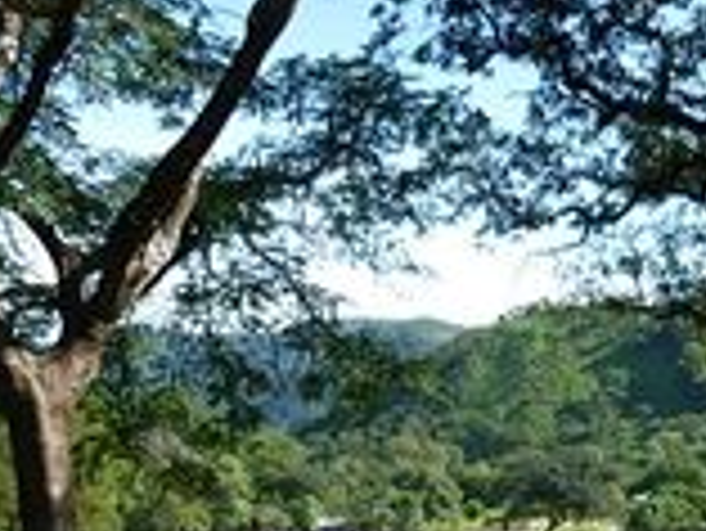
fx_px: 1408
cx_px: 531
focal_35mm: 69
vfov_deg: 20.4
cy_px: 569
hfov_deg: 27.7
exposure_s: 1/500
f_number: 2.8
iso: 80
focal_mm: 5.5
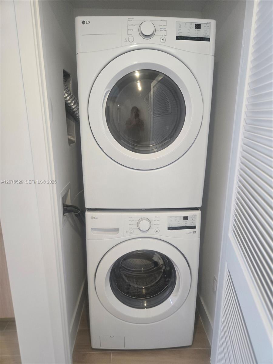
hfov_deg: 58.9
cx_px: 136
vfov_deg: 73.9
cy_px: 182
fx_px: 242
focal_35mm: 23
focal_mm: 5.4
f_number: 1.8
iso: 320
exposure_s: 1/120
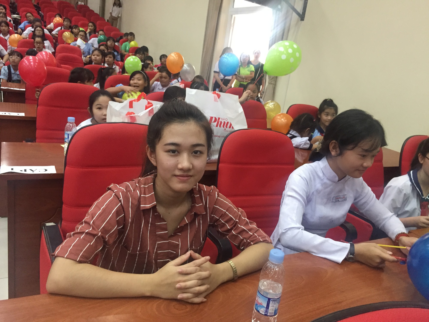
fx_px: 359
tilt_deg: -17.3
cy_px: 161
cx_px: 214
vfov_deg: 48.2
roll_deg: -8.8
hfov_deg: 61.7
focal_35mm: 29
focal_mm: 4.15
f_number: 2.2
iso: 320
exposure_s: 1/33
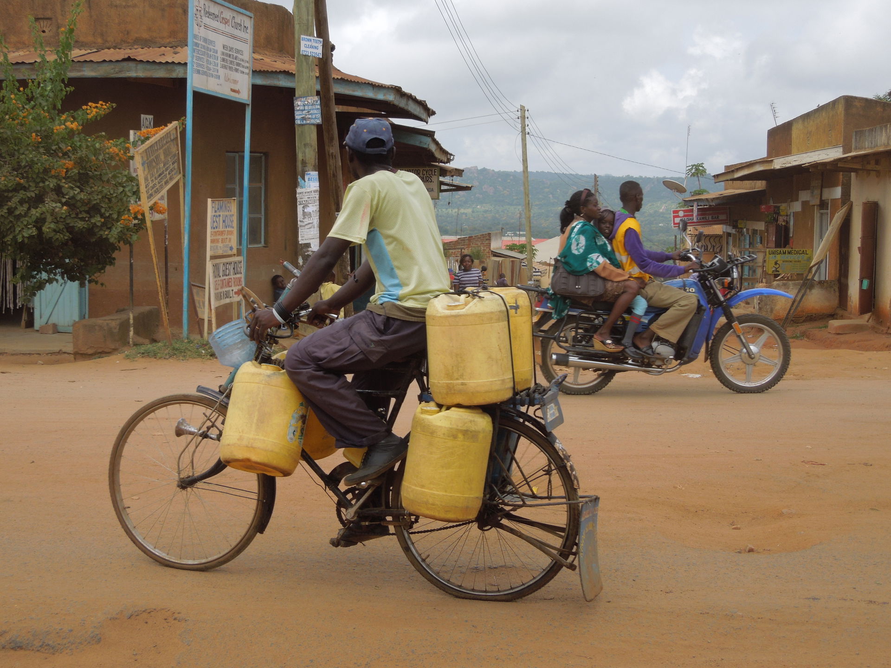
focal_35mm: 54
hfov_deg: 35.5
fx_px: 1390
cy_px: 334
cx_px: 446
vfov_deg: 27.0
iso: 100
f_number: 4.2
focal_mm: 9.8
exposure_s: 1/640
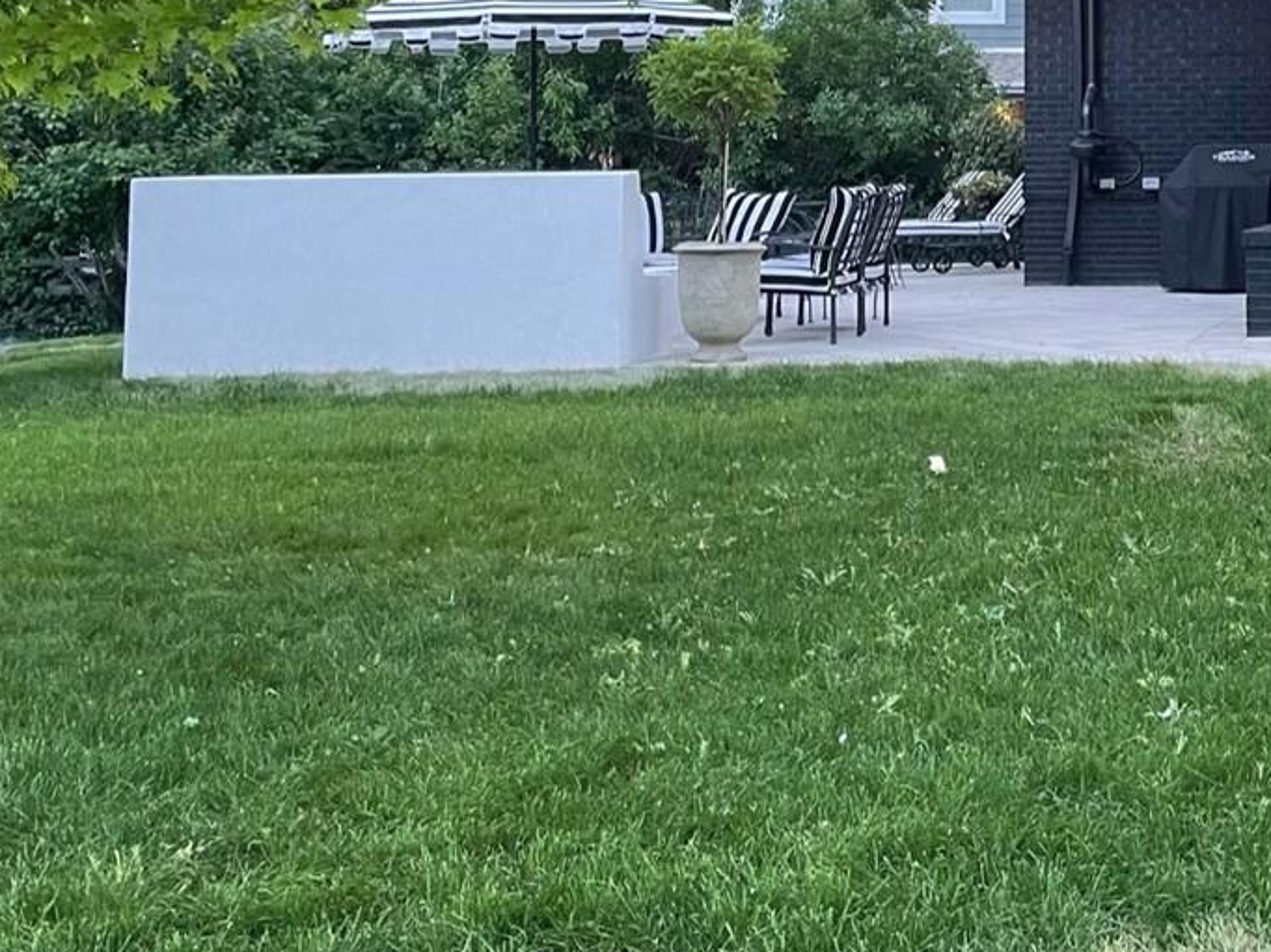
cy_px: -21
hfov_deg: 29.9
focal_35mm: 61
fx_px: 2239
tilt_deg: +4.3
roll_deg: +0.3
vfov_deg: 23.0
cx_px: 1224
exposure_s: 1/60
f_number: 1.6
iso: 100
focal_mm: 4.2
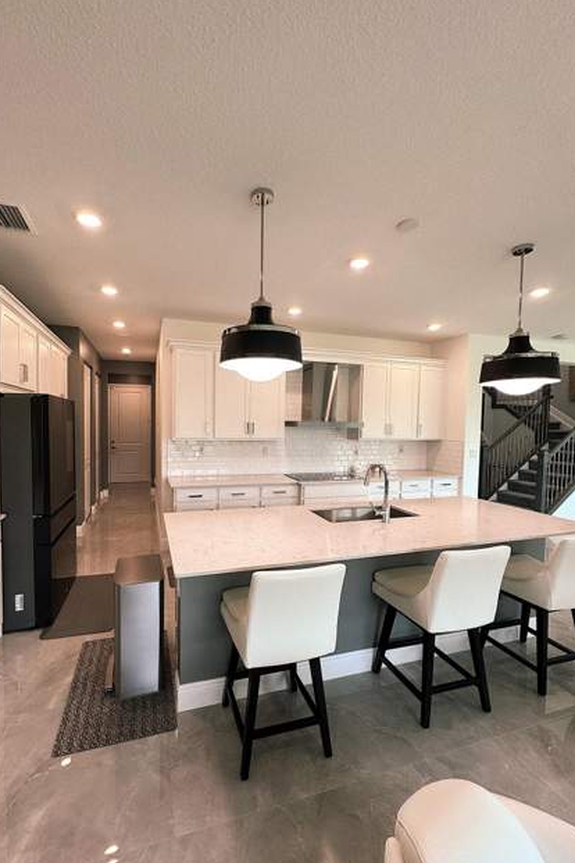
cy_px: 438
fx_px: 359
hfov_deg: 76.9
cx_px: 249
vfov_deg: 100.4
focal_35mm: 15
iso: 125
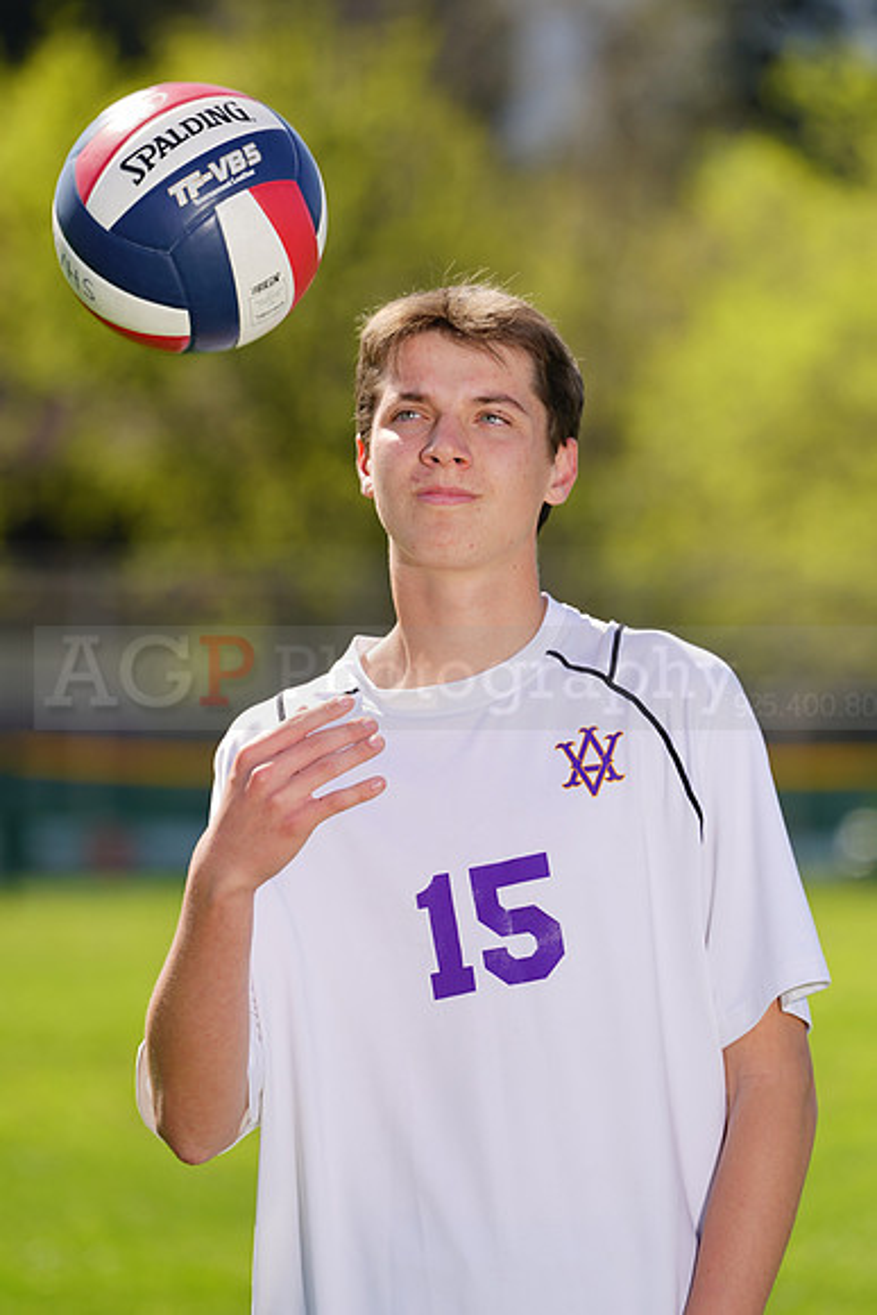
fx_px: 11832
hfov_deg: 4.2
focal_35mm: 324
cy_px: 658
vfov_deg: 6.4
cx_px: 438
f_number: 7.1
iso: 64
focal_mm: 324
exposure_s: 1/200
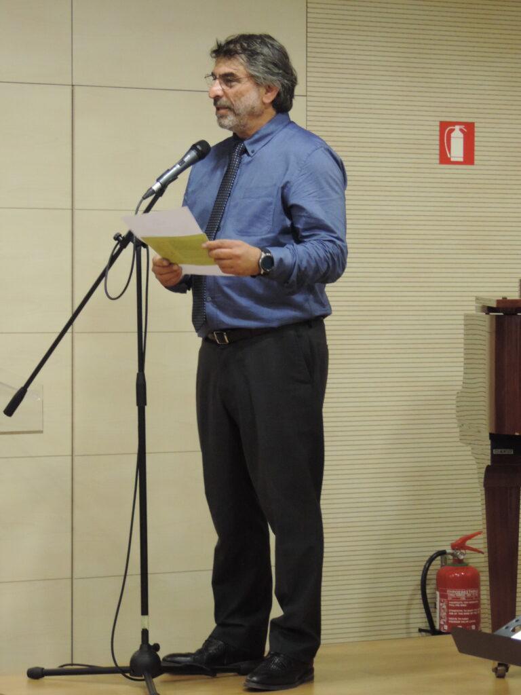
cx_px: 260
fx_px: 2709
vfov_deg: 14.6
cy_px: 348
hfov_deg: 11.0
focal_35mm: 135
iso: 800
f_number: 4.3
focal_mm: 24
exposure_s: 1/15
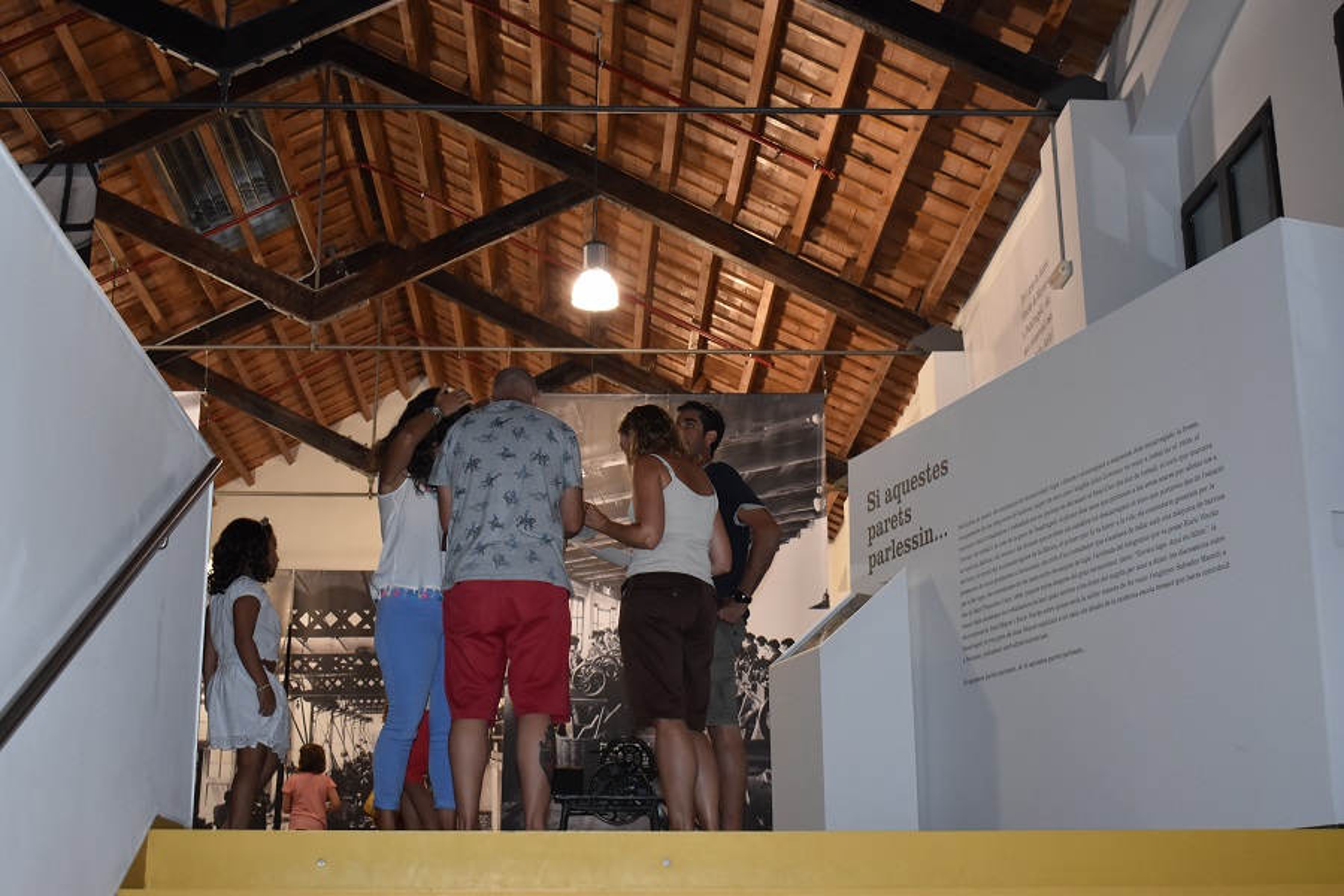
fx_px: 1904
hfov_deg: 38.9
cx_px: 672
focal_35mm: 51
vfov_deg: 26.5
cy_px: 448
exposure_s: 1/60
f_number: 4.5
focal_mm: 34
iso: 1100
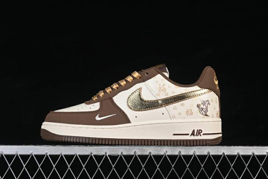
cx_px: 134
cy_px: 90
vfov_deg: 18.2
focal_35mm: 75
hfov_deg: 27.0
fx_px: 558
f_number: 8
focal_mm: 50
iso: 160
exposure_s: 1/80
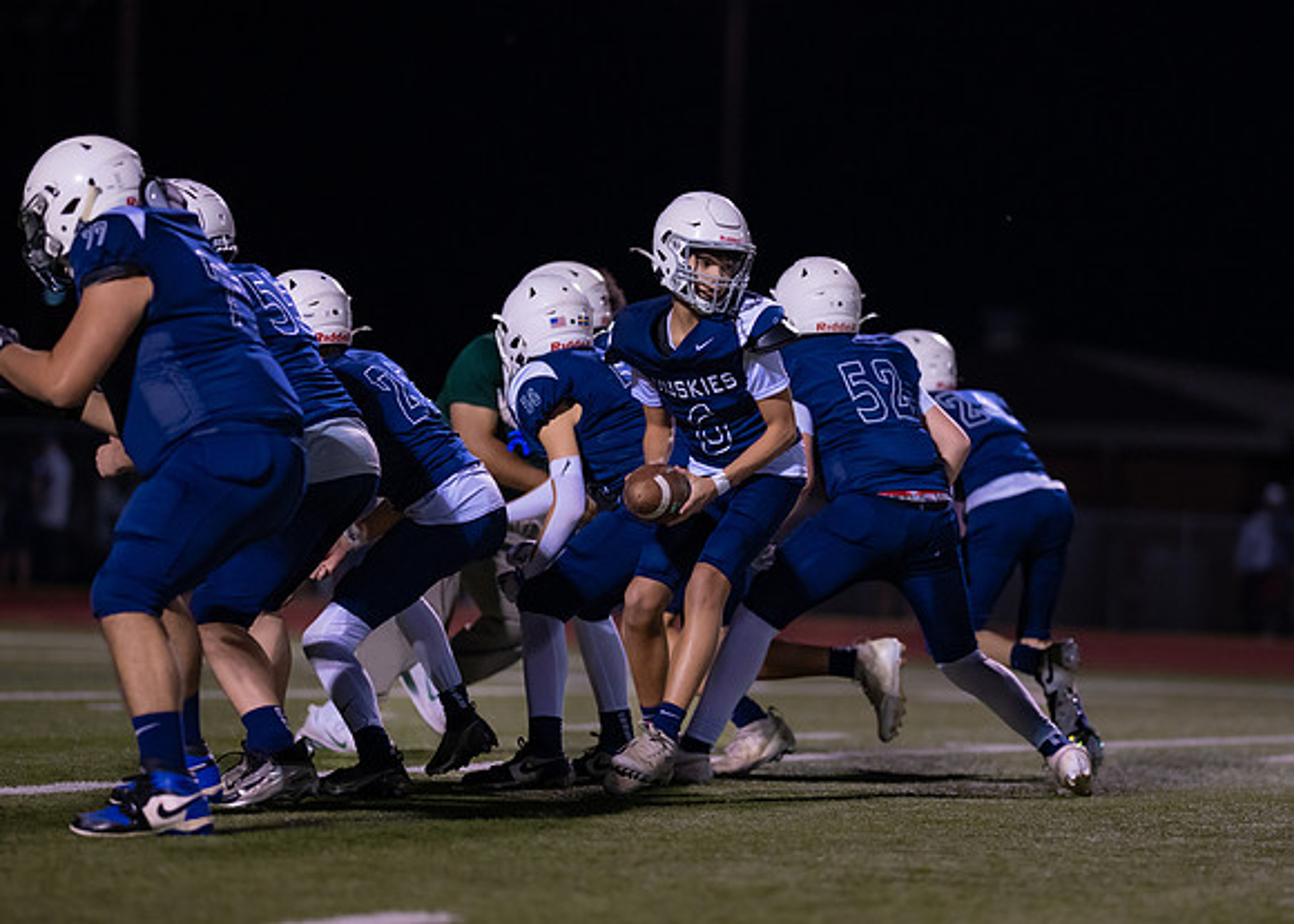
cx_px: 691
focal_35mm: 184
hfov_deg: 10.9
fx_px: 6773
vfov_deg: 7.8
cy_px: 487
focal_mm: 135
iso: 2500
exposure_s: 1/1250
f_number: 1.8
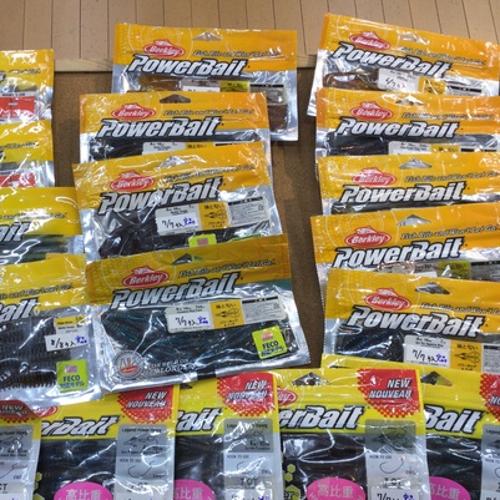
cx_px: 191
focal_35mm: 41
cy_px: 277
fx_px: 670
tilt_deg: -72.0
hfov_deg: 40.7
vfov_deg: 40.9
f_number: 2.4
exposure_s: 1/60
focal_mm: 3.3
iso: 25
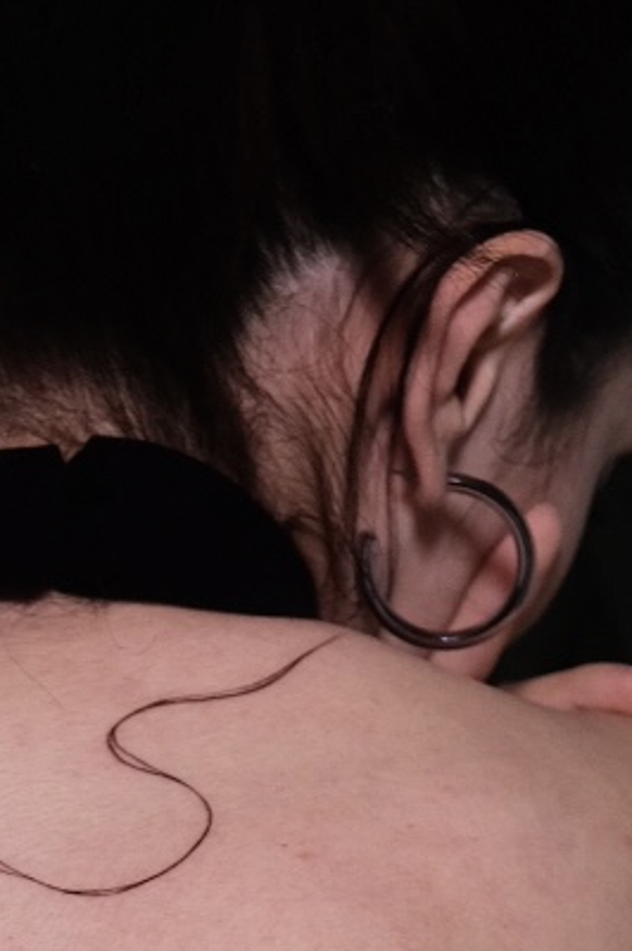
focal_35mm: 200
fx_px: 5275
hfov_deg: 6.8
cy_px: 1262
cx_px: 48
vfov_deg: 10.1
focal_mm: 30
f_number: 2.8
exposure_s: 1/40
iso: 500
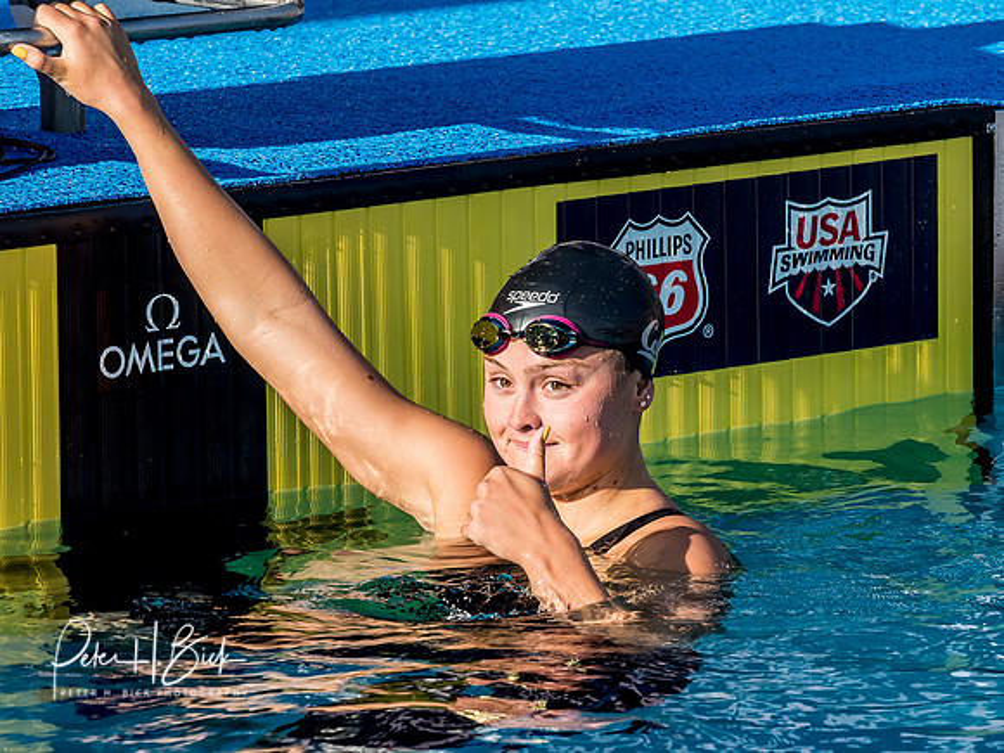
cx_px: 727
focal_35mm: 376
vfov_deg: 4.0
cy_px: 370
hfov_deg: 5.3
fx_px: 10915
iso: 400
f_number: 5.6
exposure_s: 1/1000
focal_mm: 130
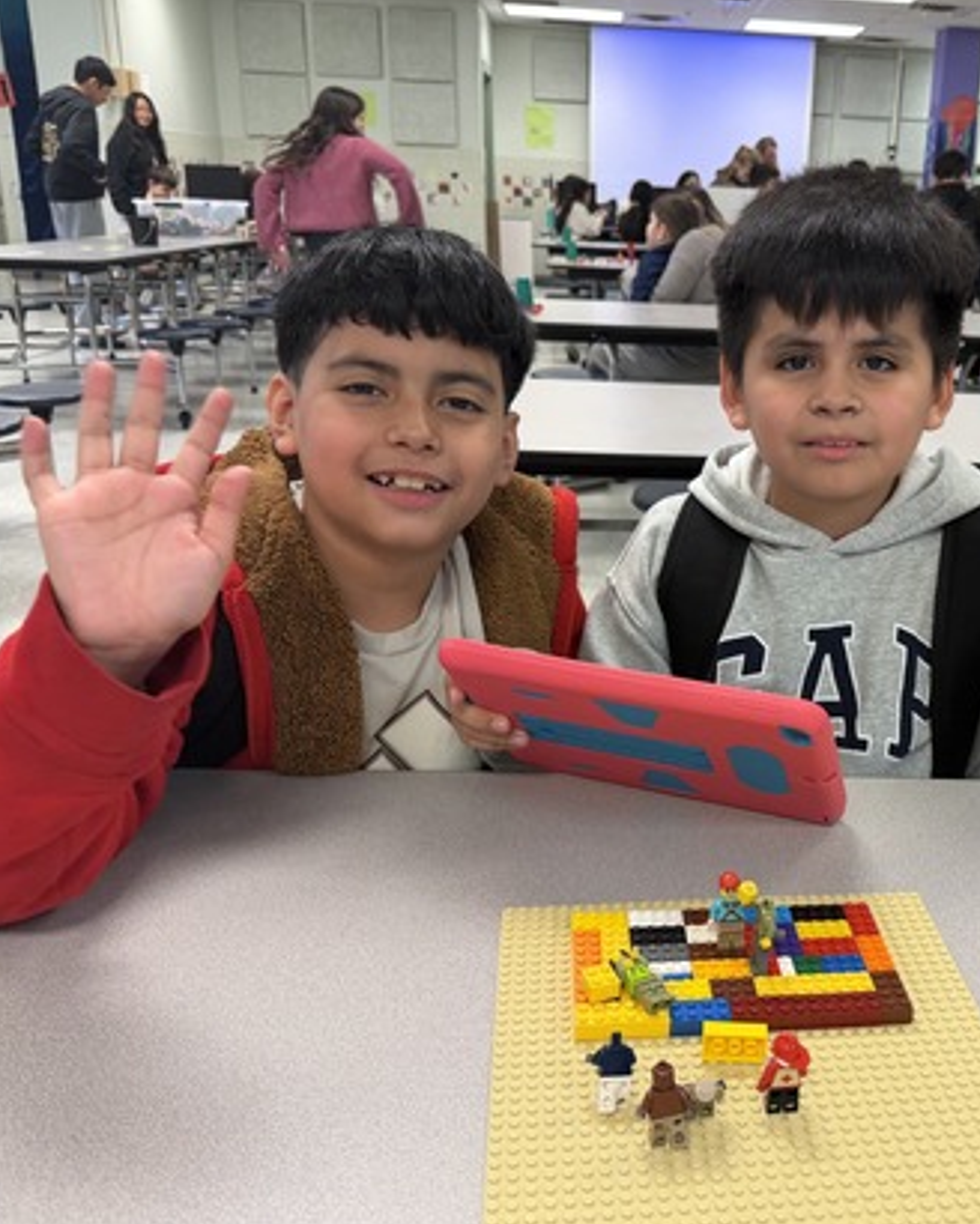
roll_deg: -2.6
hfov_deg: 44.4
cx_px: 726
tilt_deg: -20.0
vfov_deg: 55.7
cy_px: 615
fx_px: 1160
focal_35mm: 32
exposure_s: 1/60
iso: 125
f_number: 1.78
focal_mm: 6.76
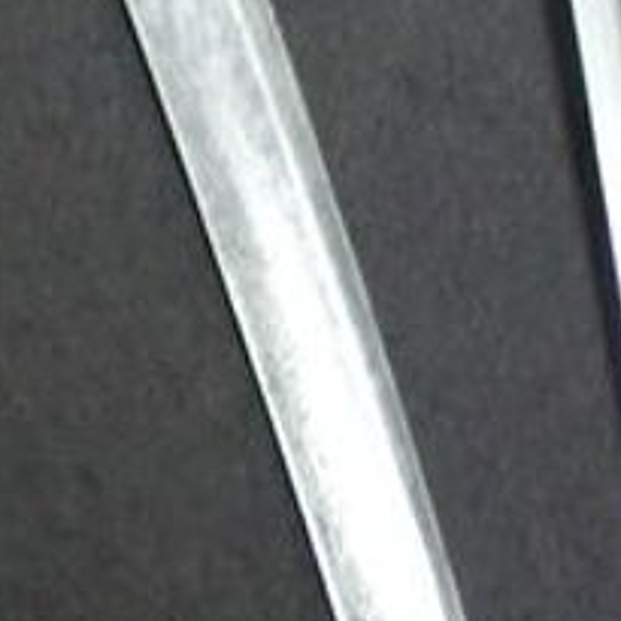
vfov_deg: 11.8
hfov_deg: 11.3
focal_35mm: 144
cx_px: -470
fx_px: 2923
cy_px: 792
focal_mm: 4.5
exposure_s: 1/15
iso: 500
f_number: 3.5
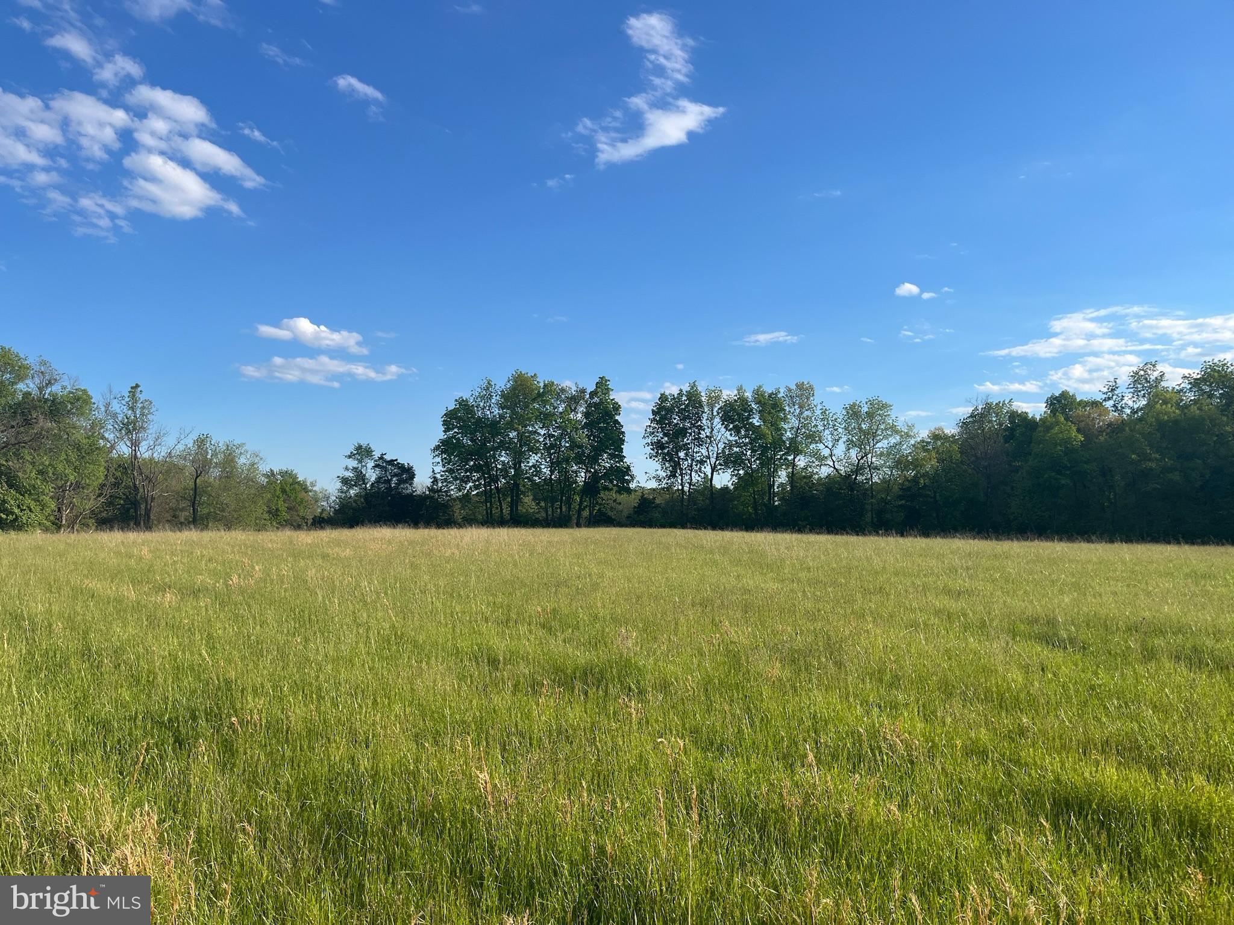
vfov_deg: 53.1
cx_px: 617
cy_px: 462
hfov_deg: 67.3
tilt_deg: +4.1
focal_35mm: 26
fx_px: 927
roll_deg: -0.7
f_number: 1.6
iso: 50
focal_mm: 5.1
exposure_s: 1/2825
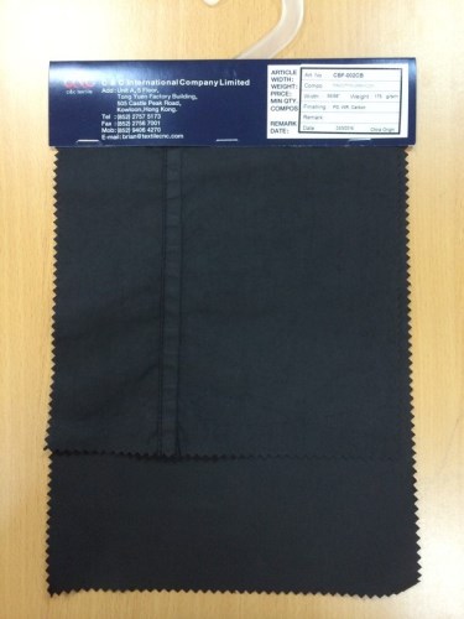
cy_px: 310
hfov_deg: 46.8
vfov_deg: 60.0
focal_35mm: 30
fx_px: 536
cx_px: 232
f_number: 2.2
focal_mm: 4.12
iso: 320
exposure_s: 1/25
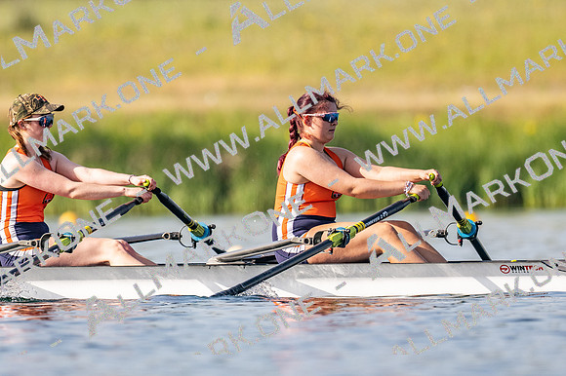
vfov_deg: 1.5
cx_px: 283
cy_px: 188
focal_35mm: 900
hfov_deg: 2.3
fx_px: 14141
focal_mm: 600
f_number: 5
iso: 250
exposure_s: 1/2500
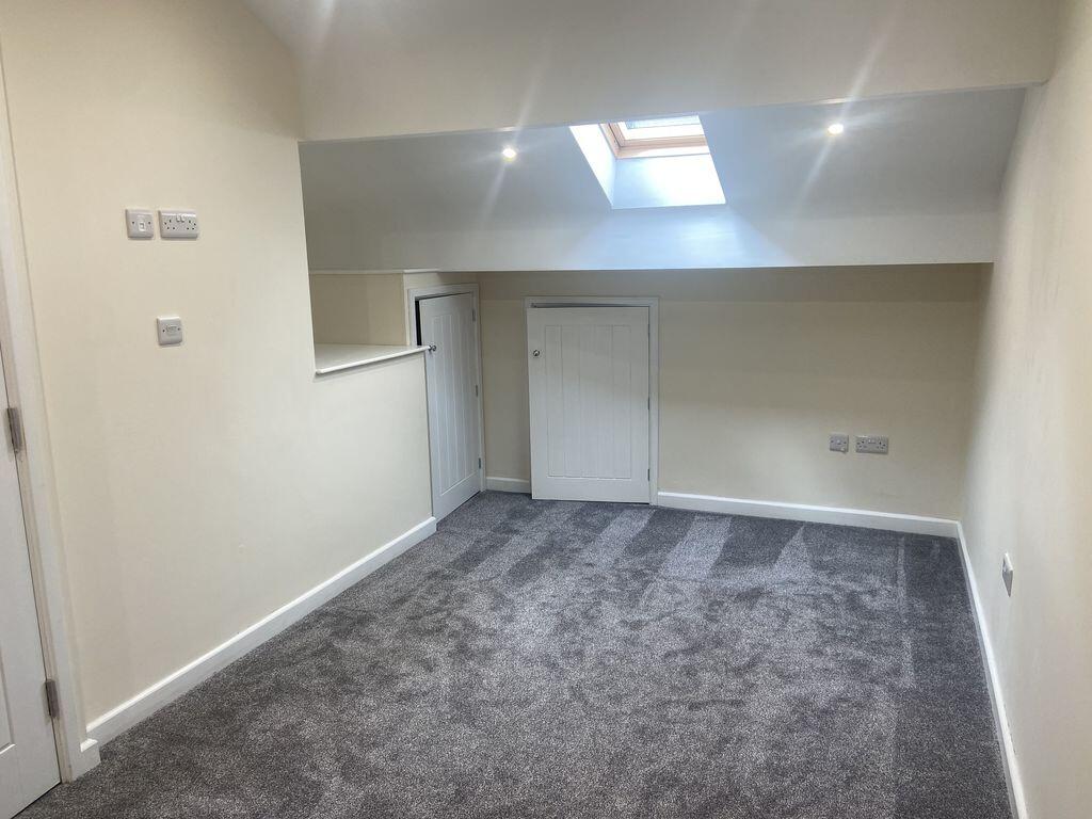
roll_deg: +1.2
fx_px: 820
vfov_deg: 53.1
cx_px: 546
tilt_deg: -10.8
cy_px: 410
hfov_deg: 67.3
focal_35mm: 26
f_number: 1.8
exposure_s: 1/100
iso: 64
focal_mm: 4.25
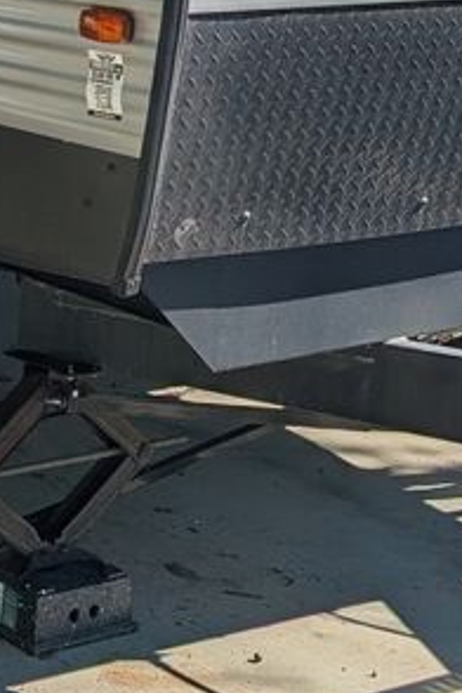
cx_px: -352
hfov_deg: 14.1
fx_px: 1675
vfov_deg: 21.1
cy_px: -222
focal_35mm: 87
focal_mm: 6.9
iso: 22
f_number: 1.68
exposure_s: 1/2646
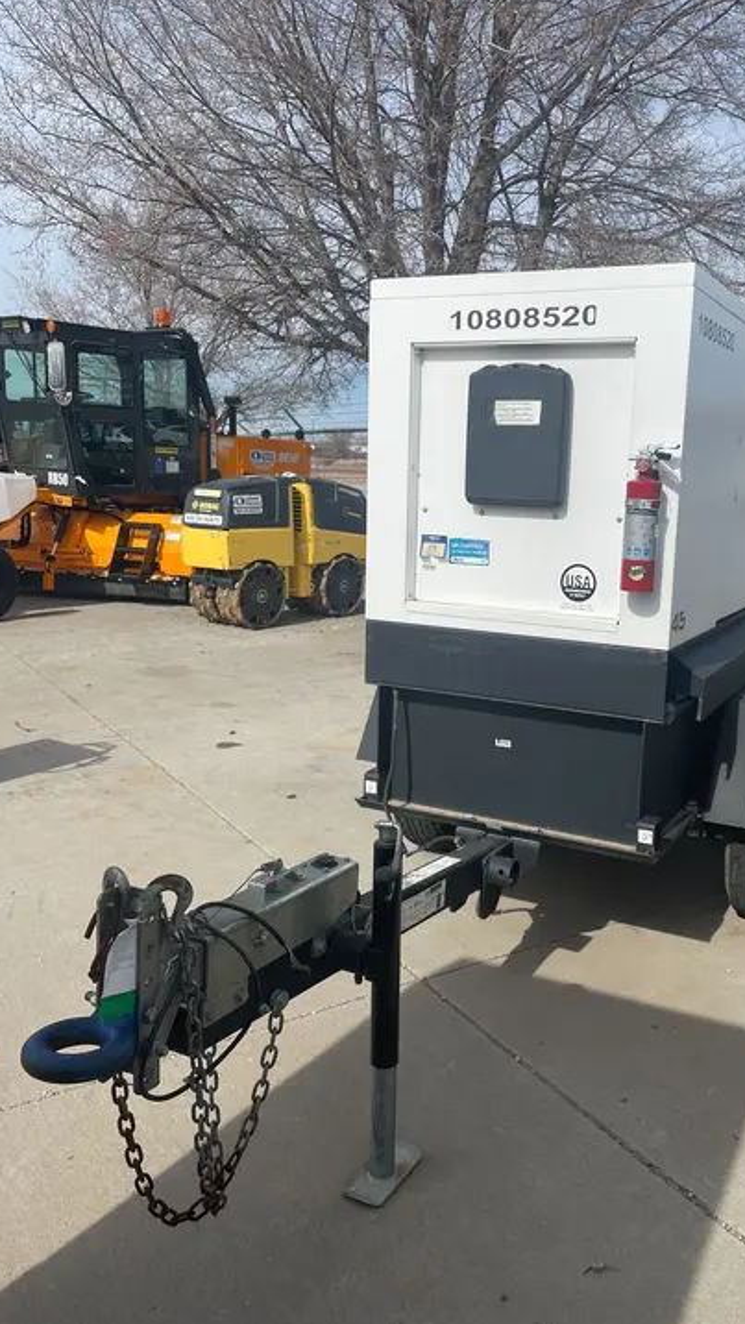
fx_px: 1018
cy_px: 654
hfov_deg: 39.8
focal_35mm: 29
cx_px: 479
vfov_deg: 66.1
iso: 50
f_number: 1.6
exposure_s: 1/6897
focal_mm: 4.2
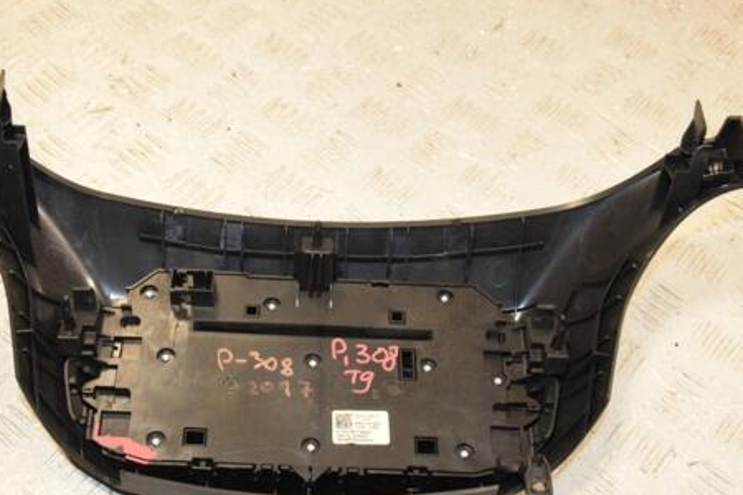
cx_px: 301
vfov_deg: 25.9
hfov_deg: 38.1
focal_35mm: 52
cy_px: 320
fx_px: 1073
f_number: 7.1
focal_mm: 26
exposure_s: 1/200
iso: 800
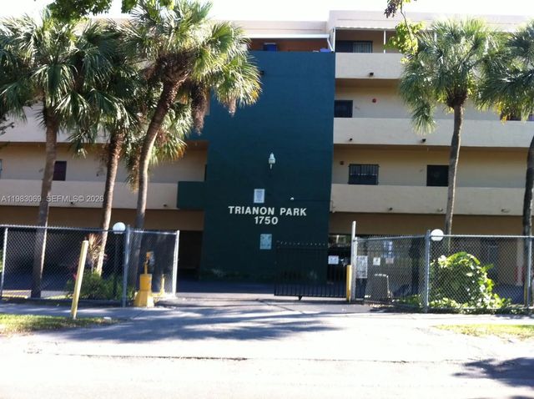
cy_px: 200
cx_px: 267
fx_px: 539
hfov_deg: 52.7
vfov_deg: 40.6
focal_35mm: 35
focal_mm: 3.85
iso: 80
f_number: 2.8
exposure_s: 1/192
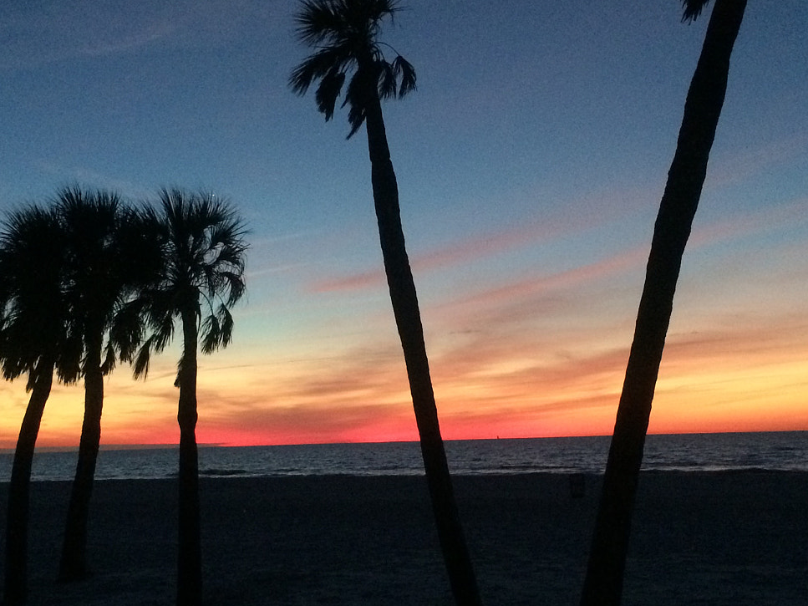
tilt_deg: +5.2
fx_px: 1120
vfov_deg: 30.3
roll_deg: +1.8
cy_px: 316
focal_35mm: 48
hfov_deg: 39.7
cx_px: 388
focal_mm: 4.15
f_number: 2.2
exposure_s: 1/15
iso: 320
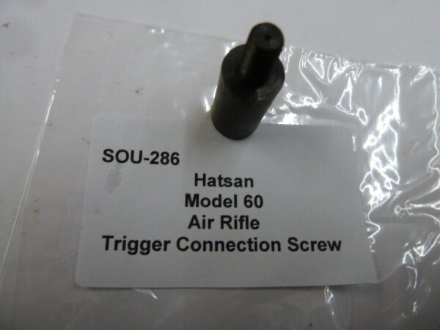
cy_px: 165
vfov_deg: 54.9
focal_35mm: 25
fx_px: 318
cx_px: 220
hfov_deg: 69.4
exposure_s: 1/30
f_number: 3.3
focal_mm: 4.1
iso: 160
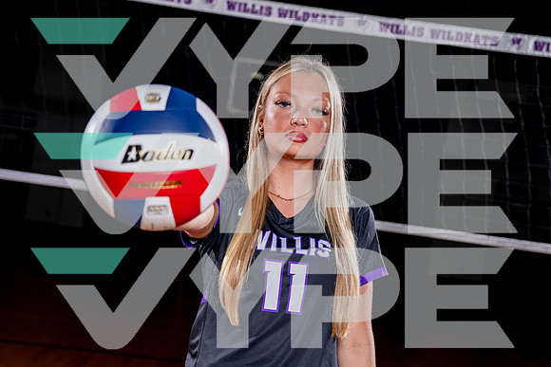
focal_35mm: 58
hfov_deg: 34.3
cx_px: 276
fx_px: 893
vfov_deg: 23.3
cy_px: 184
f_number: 4
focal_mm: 54
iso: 100
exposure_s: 1/250
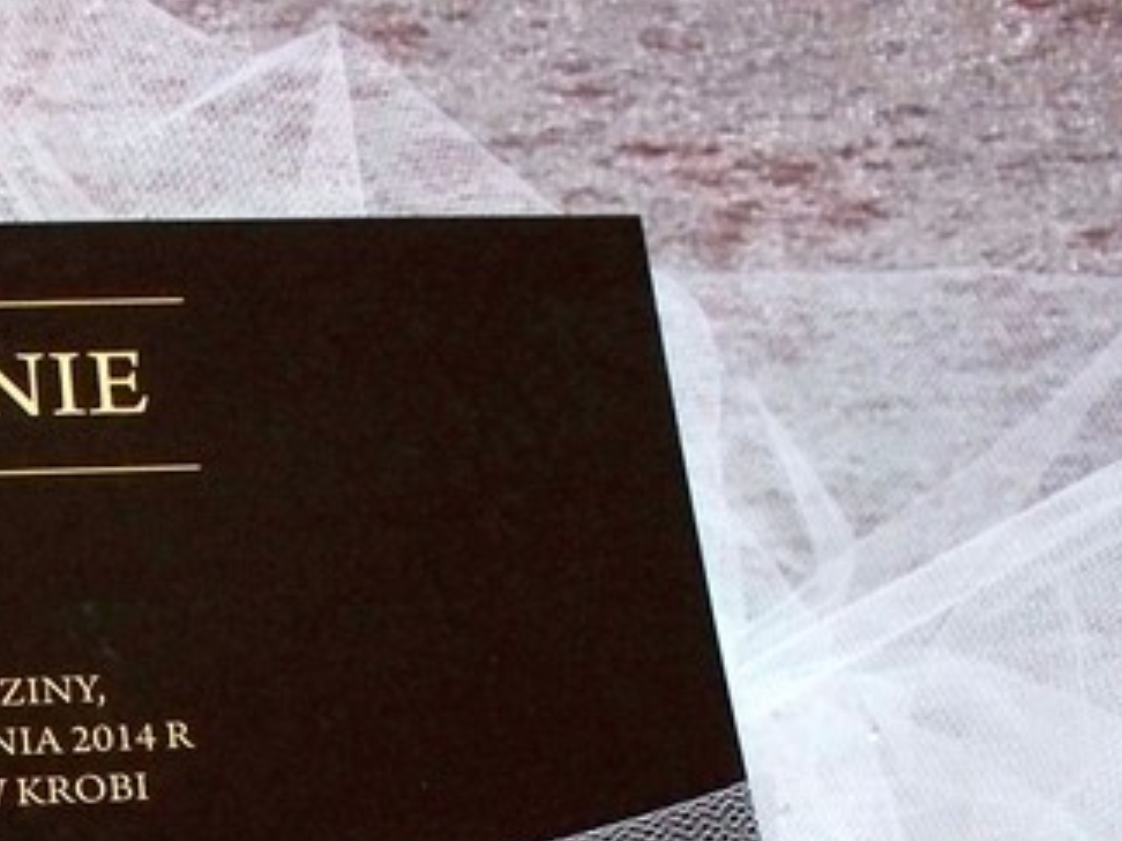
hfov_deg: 21.0
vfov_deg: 15.9
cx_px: -107
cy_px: 1035
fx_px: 2885
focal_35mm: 89
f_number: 2.8
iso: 400
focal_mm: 7.54
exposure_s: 1/50
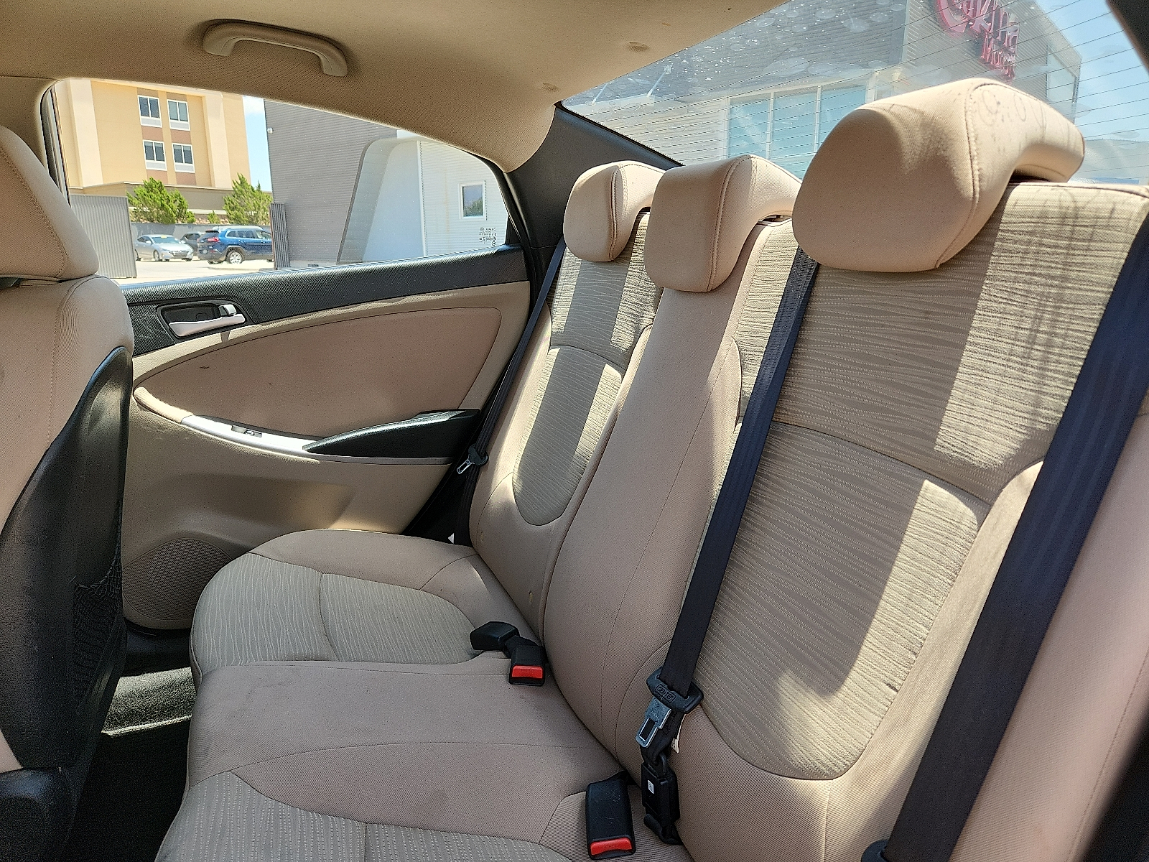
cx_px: 574
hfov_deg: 73.9
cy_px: 431
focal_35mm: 23
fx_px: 763
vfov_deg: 58.9
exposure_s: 1/185
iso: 50
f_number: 1.8
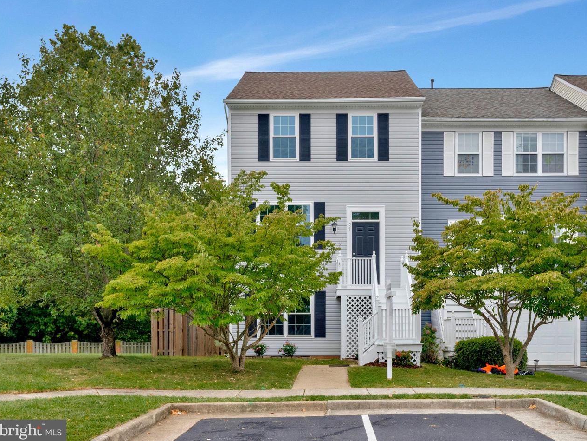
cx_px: 328
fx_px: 594
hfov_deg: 52.5
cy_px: 220
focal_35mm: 35
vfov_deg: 40.7
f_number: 7.1
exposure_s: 1/100
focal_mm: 32
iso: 1250
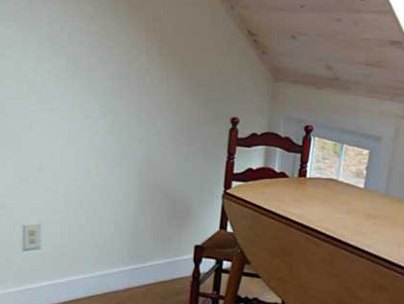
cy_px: 174
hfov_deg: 39.6
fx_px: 560
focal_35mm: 48
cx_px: 223
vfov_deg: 30.2
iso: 125
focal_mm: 4.5
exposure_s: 1/40
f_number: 3.2
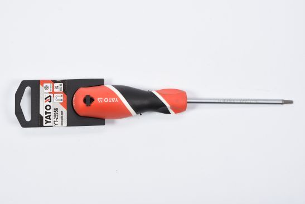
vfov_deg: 20.7
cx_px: 152
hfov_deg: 30.5
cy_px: 102
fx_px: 560
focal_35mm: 66
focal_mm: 44
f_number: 16
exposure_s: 1/125
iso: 250
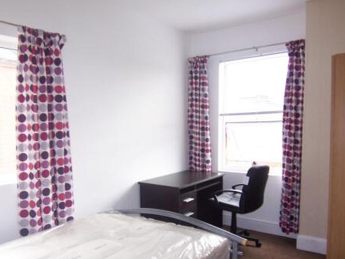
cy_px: 160
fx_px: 299
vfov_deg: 46.4
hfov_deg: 60.0
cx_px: 172
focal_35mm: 30
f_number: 2.8
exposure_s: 1/30
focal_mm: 3.8
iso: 64
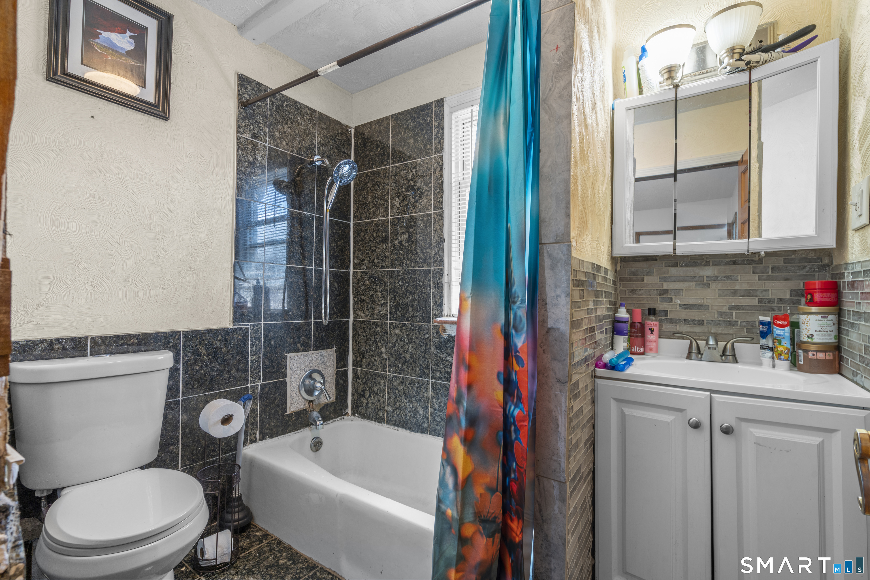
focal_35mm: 16
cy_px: 290
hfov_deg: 96.7
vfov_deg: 73.7
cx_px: 435
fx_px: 387
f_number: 9
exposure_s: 1.3
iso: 250
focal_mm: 16
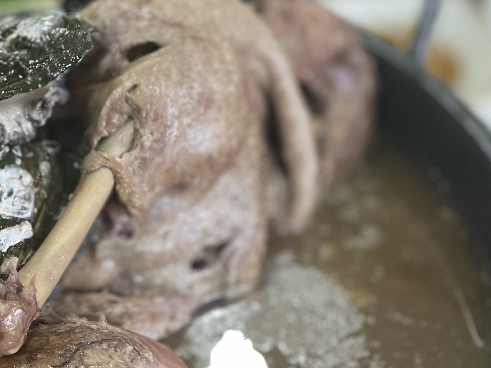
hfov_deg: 28.6
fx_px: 922
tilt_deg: -45.5
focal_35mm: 65
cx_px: 42
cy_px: 293
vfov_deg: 22.3
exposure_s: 1/60
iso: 250
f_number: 1.6
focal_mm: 4.2
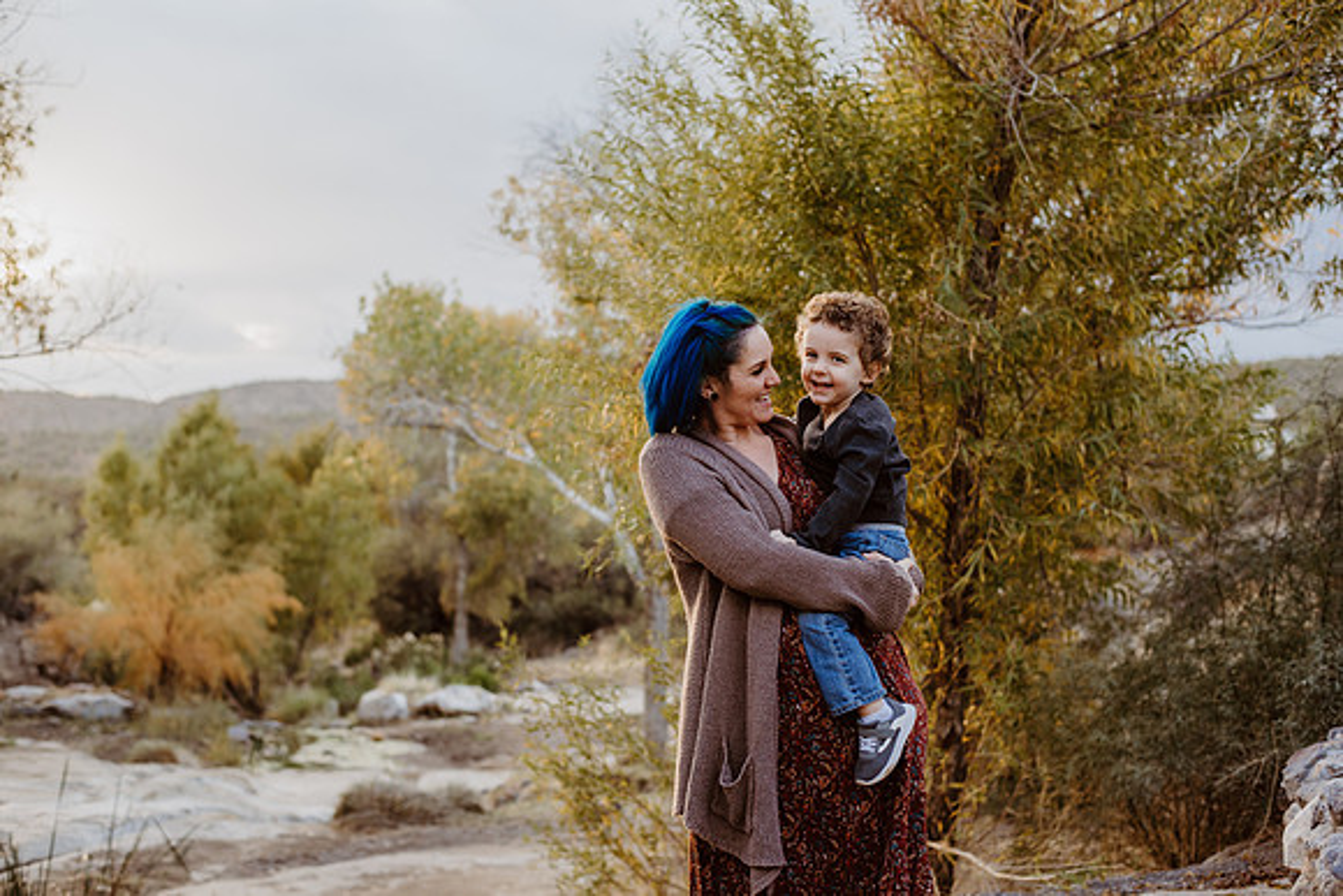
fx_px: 1866
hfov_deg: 39.6
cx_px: 672
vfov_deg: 27.0
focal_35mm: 50
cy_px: 448
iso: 400
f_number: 3.2
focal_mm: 50
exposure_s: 1/500
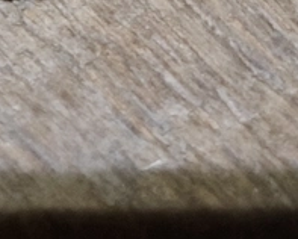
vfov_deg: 5.2
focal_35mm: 291
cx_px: 132
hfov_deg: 6.6
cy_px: -218
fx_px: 2569
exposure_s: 1/20
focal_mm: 6.19
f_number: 1.65
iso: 4000
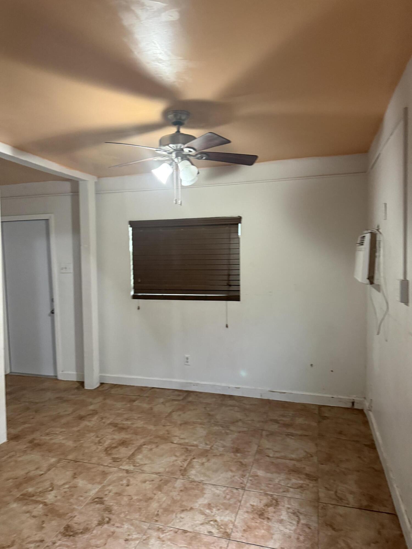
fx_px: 381
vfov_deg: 71.6
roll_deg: +0.8
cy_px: 274
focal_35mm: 24
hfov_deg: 56.8
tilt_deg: -3.6
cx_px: 206
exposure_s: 1/40
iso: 640
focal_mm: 6.76
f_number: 1.78
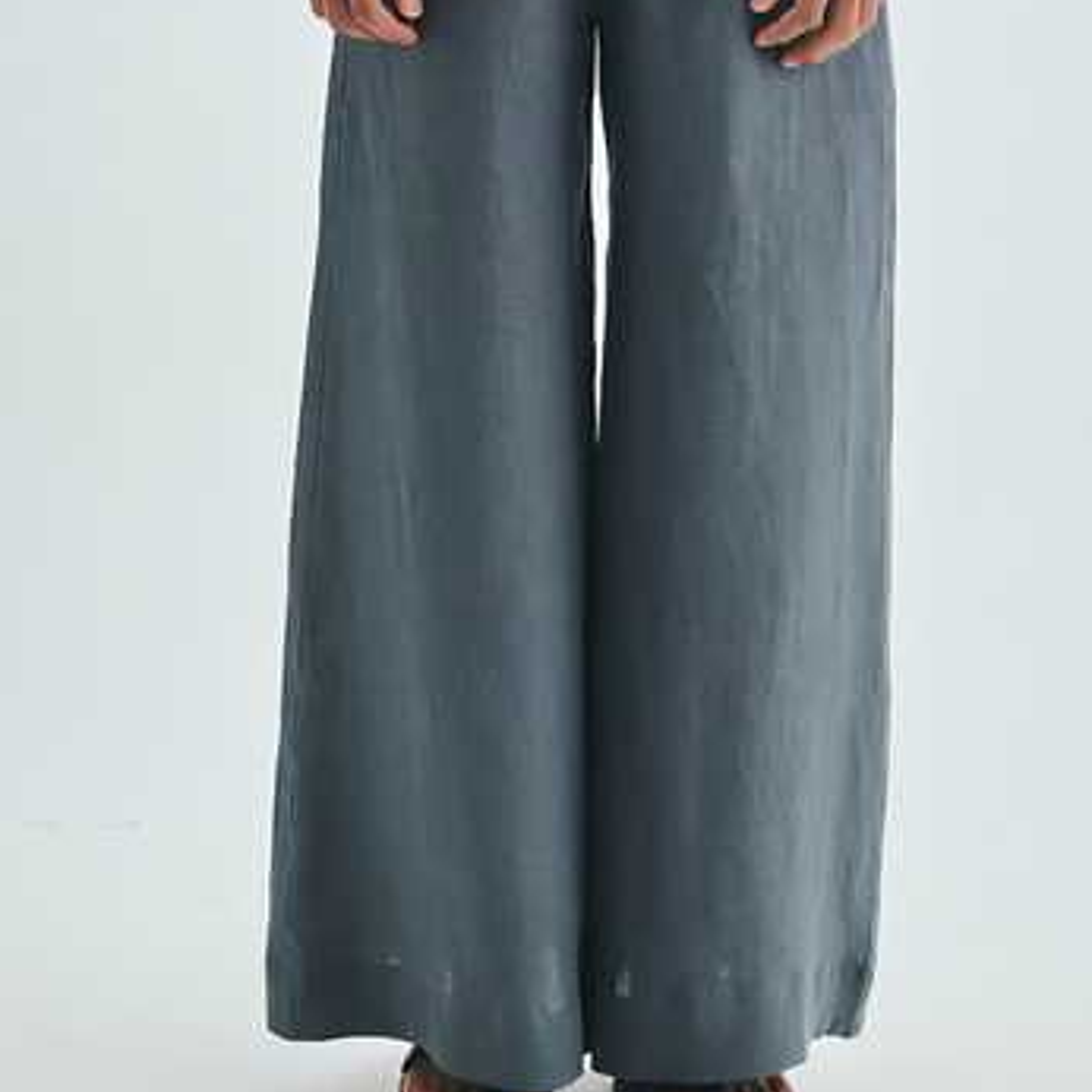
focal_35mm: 80
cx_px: 549
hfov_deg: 21.7
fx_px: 2855
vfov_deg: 21.6
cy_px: 387
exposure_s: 1/125
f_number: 8
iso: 400
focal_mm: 62
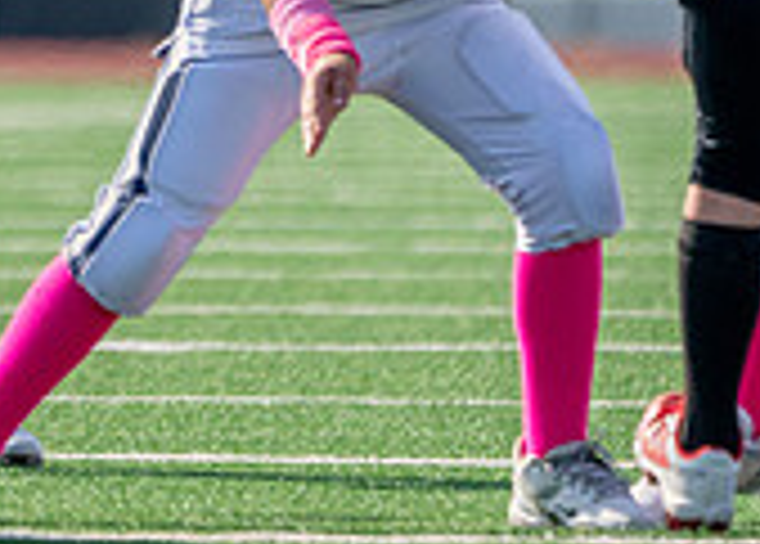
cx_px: -261
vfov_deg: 1.0
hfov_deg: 1.4
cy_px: -288
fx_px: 31064
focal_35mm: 1438
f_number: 5.6
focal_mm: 400
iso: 250
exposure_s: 1/1250
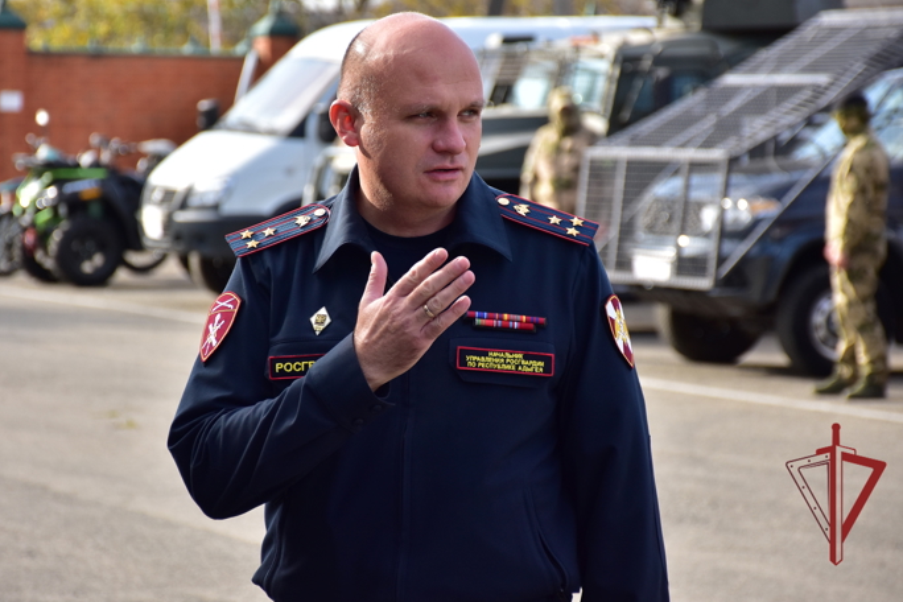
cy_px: 277
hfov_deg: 11.9
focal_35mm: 173
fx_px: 4328
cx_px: 431
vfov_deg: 8.0
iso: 250
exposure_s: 1/640
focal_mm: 105
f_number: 5.6
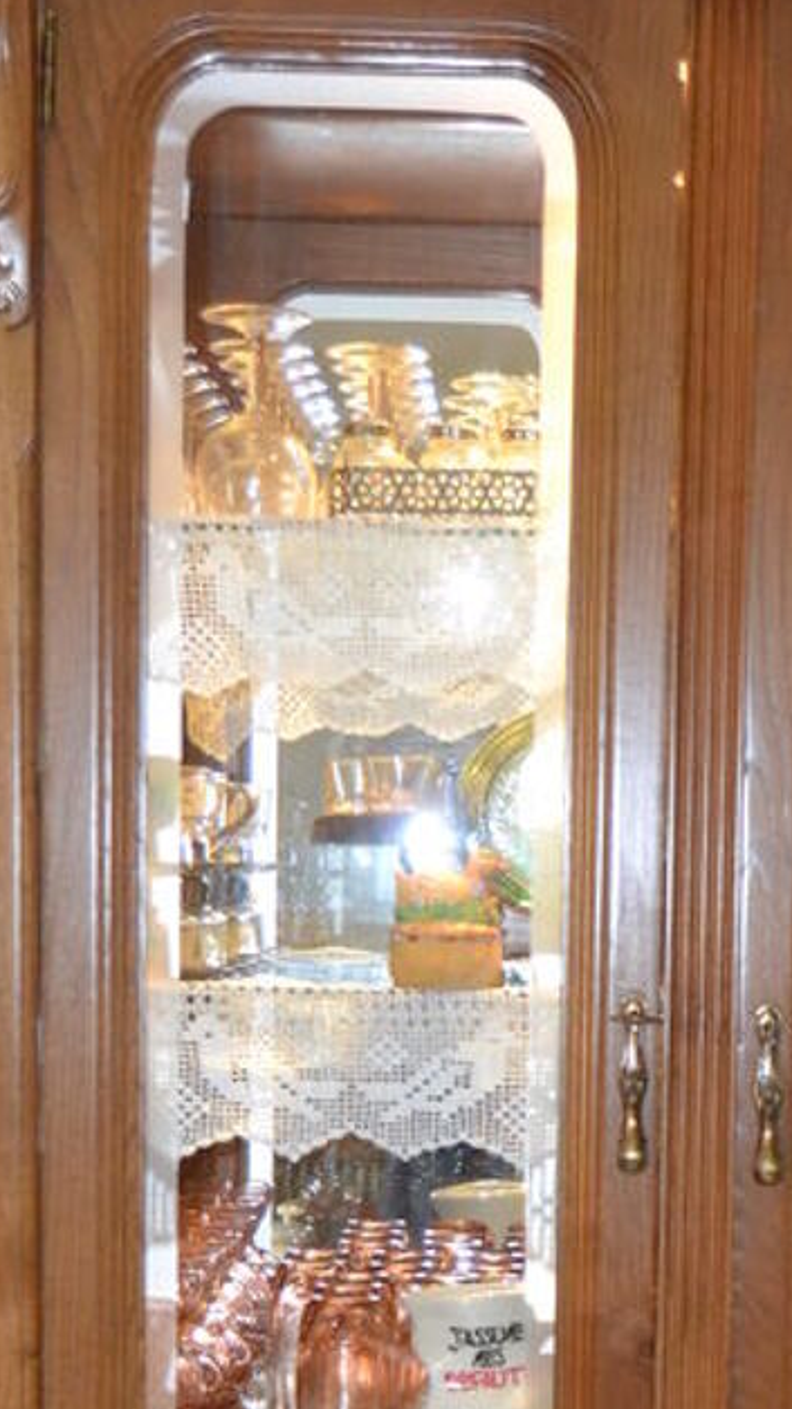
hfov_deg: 13.9
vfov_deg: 23.9
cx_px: 682
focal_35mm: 86
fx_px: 3222
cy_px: 1314
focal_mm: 23
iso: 3200
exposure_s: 1/60
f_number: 3.8
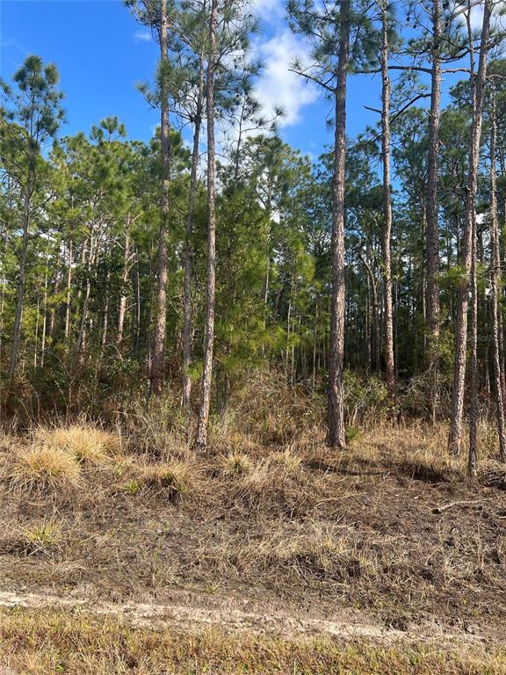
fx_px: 507
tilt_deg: +4.6
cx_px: 253
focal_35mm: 26
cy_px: 338
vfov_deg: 67.3
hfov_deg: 53.1
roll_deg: -2.7
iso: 50
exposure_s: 1/1597
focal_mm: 5.7
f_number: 1.5
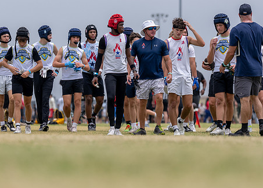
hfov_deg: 7.8
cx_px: 107
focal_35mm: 257
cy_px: 95
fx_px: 1918
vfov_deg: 5.6
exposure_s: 1/2500
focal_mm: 143
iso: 100
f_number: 2.8
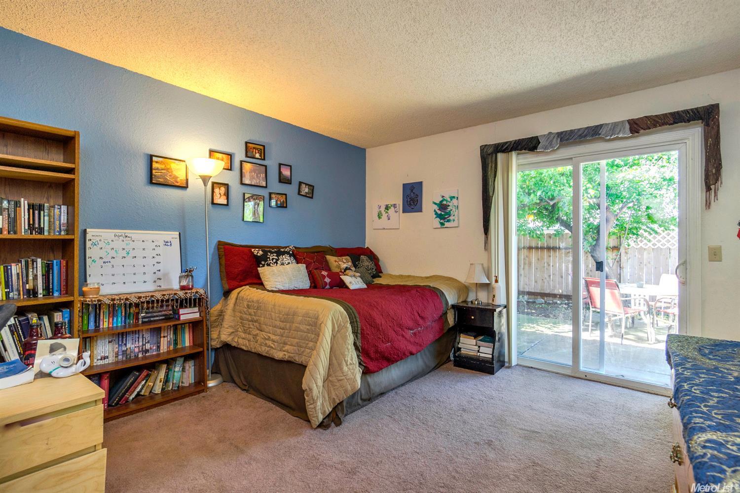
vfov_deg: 73.7
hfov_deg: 96.8
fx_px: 329
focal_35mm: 16
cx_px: 370
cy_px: 246
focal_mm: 11
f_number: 5
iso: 100
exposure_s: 1/15
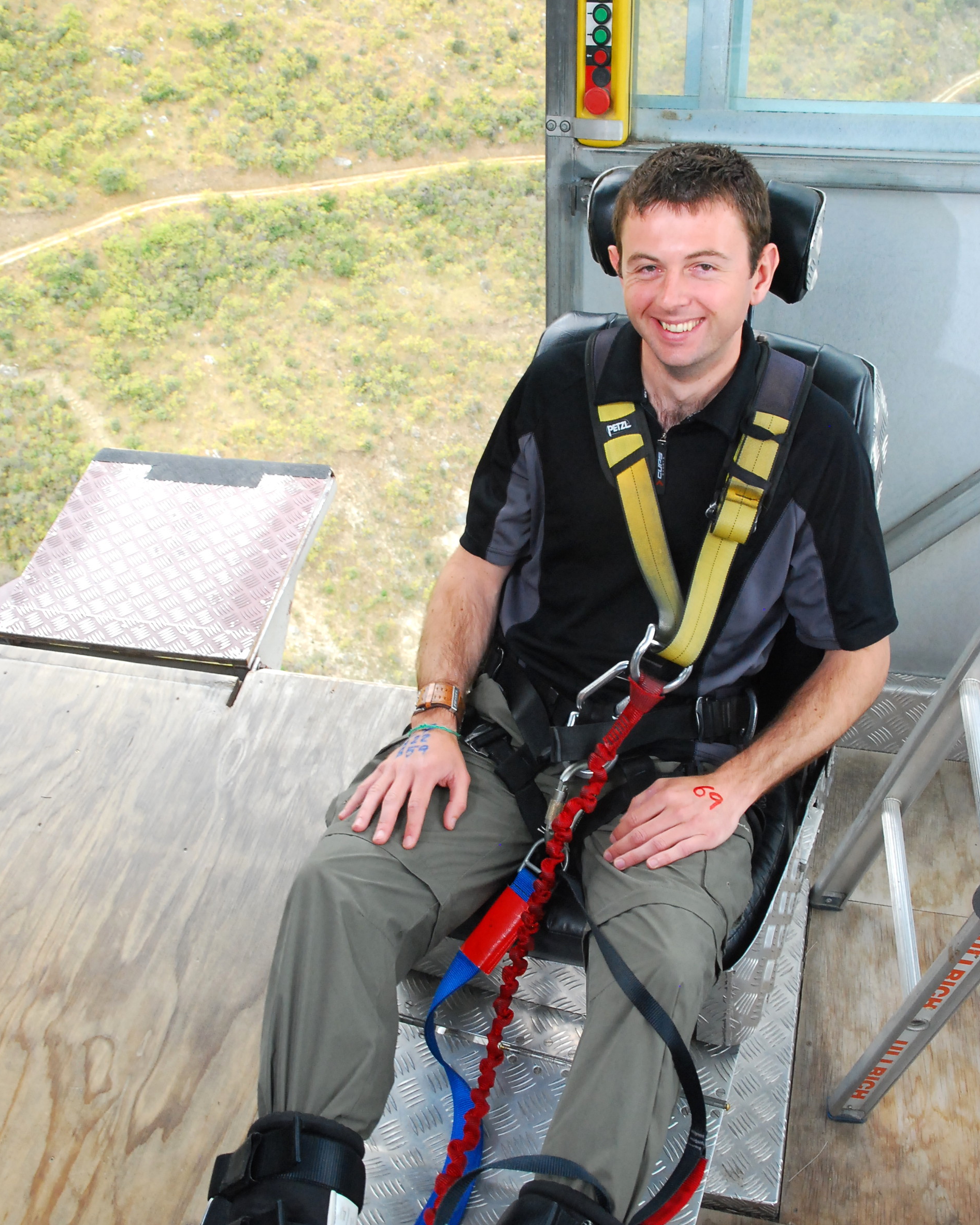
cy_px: 623
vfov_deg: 47.9
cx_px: 501
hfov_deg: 39.2
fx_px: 1378
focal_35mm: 38
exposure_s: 1/125
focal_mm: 22
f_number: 7.1
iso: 800
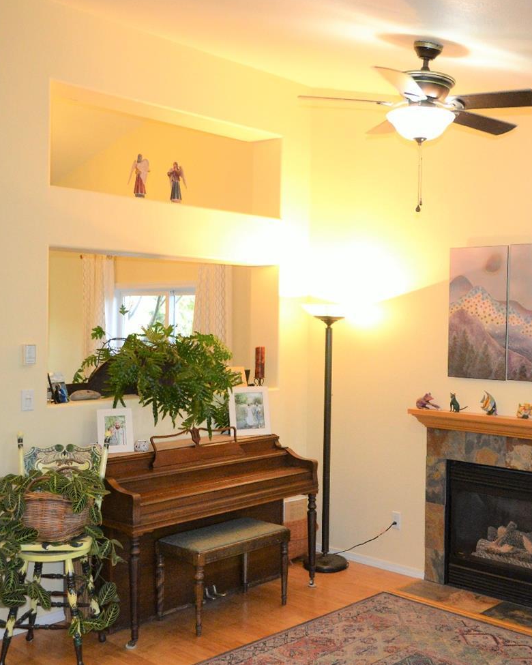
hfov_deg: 38.1
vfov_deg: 46.8
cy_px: 327
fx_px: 768
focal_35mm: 39
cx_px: 322
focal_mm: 18
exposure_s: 1/200
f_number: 3.5
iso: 2000
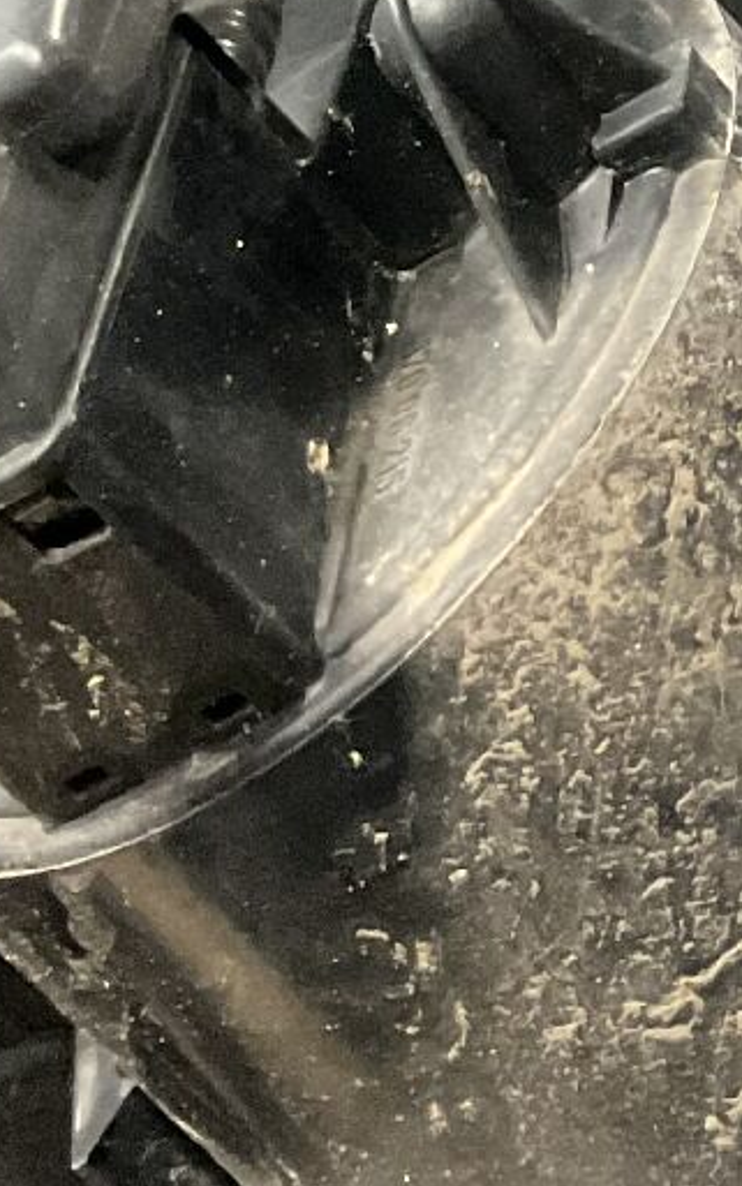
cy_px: -847
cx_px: 965
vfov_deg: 15.8
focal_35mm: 115
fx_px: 3718
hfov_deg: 11.1
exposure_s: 1/20
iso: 500
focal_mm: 3
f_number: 1.8
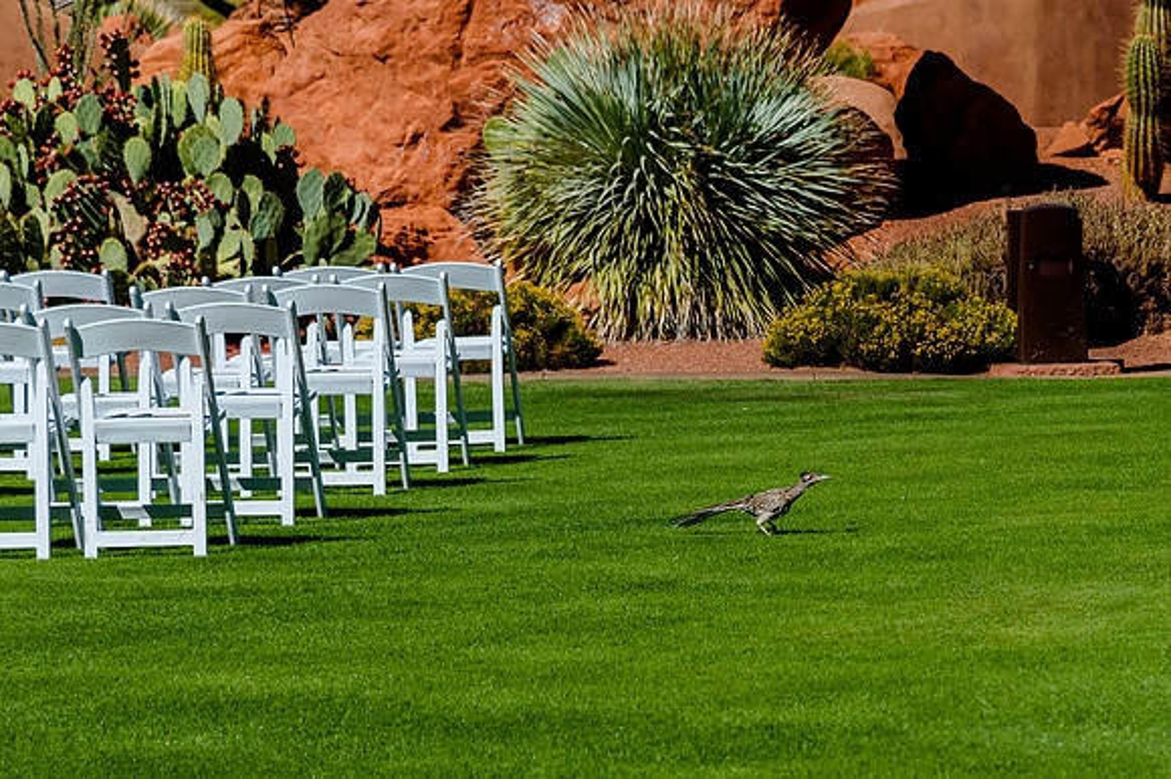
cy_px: 646
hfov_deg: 10.3
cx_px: 904
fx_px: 6511
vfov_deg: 6.8
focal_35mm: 200
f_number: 6.3
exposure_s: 1/2500
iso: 400
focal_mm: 120
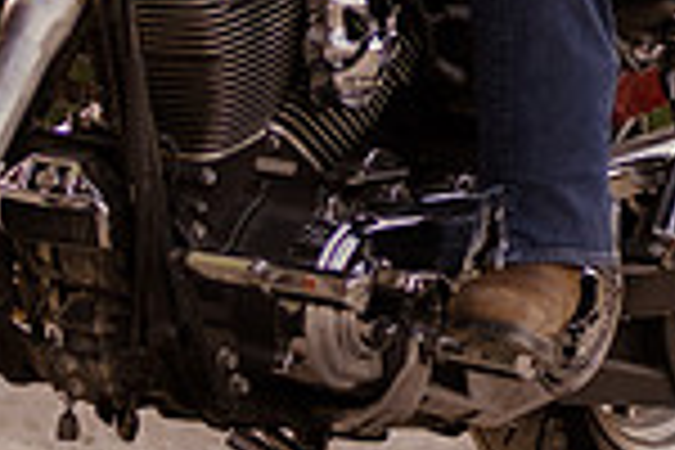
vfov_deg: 2.8
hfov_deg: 4.2
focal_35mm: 492
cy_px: -99
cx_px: 572
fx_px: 9224
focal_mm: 85
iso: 100
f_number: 1.4
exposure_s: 1/400
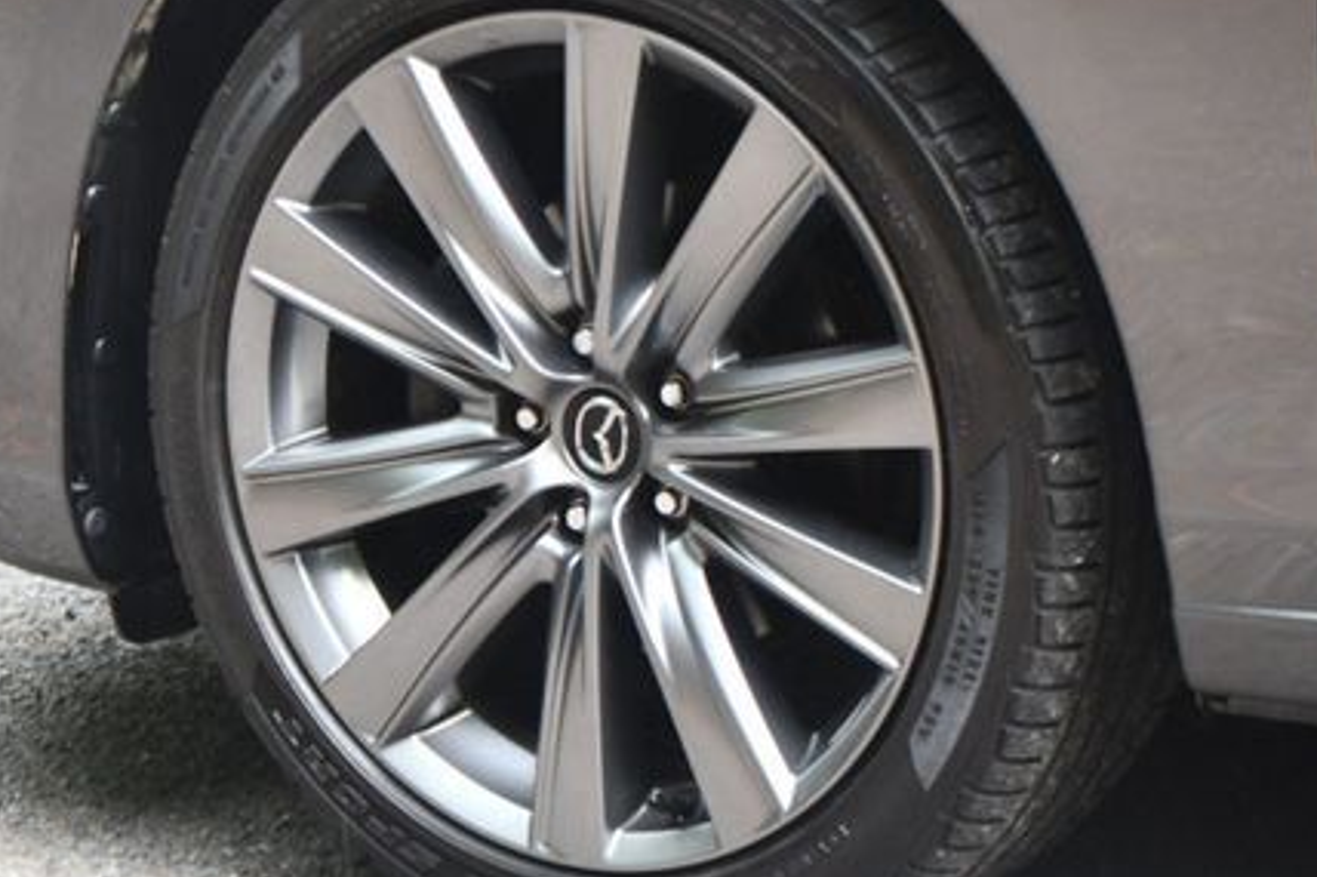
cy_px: 388
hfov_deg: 10.7
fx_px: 7057
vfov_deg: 7.1
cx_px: 612
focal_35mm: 193
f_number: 4.8
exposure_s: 1/125
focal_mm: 86
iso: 1100
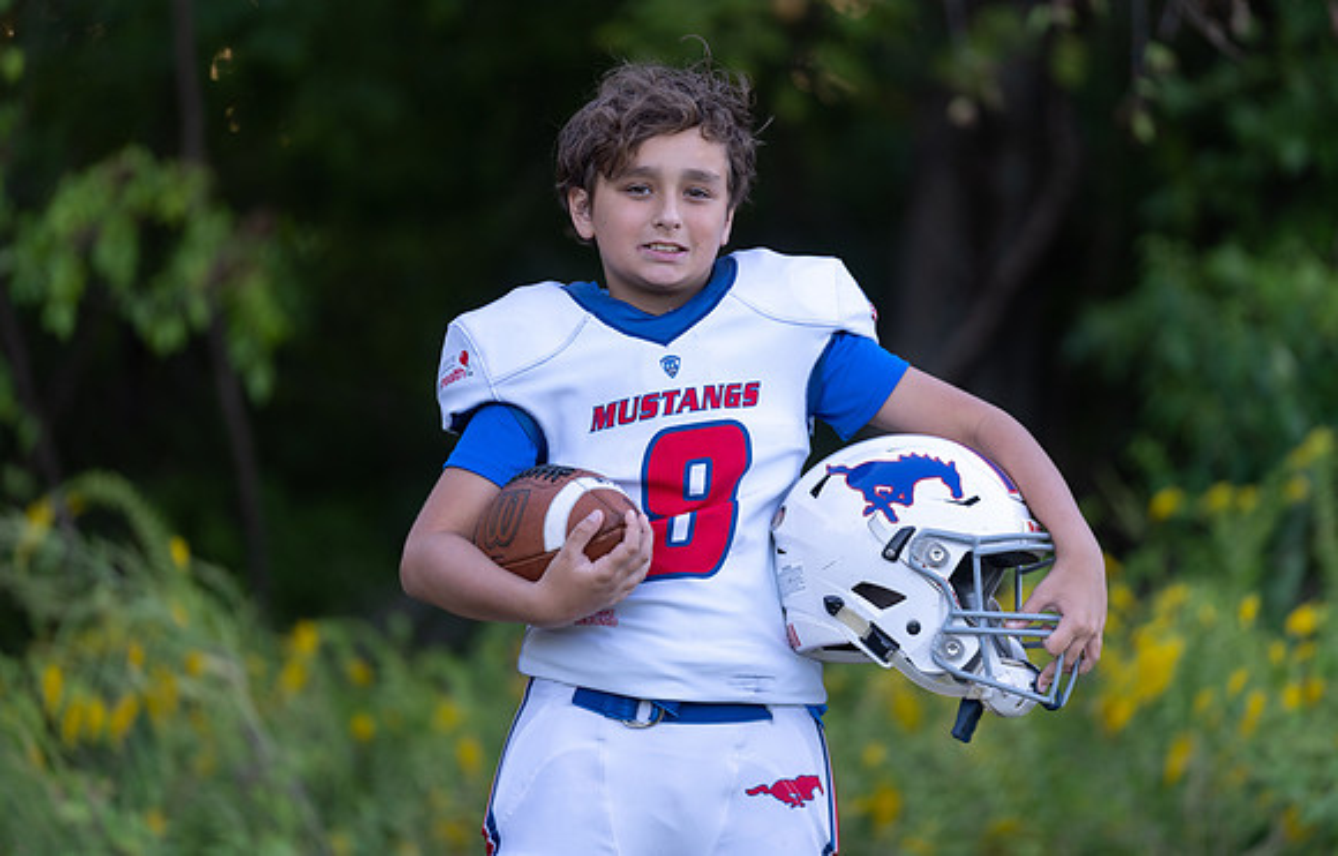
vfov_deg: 7.5
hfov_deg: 11.7
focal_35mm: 178
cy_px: 388
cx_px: 701
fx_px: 6546
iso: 320
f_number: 2.8
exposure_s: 1/320
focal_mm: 168
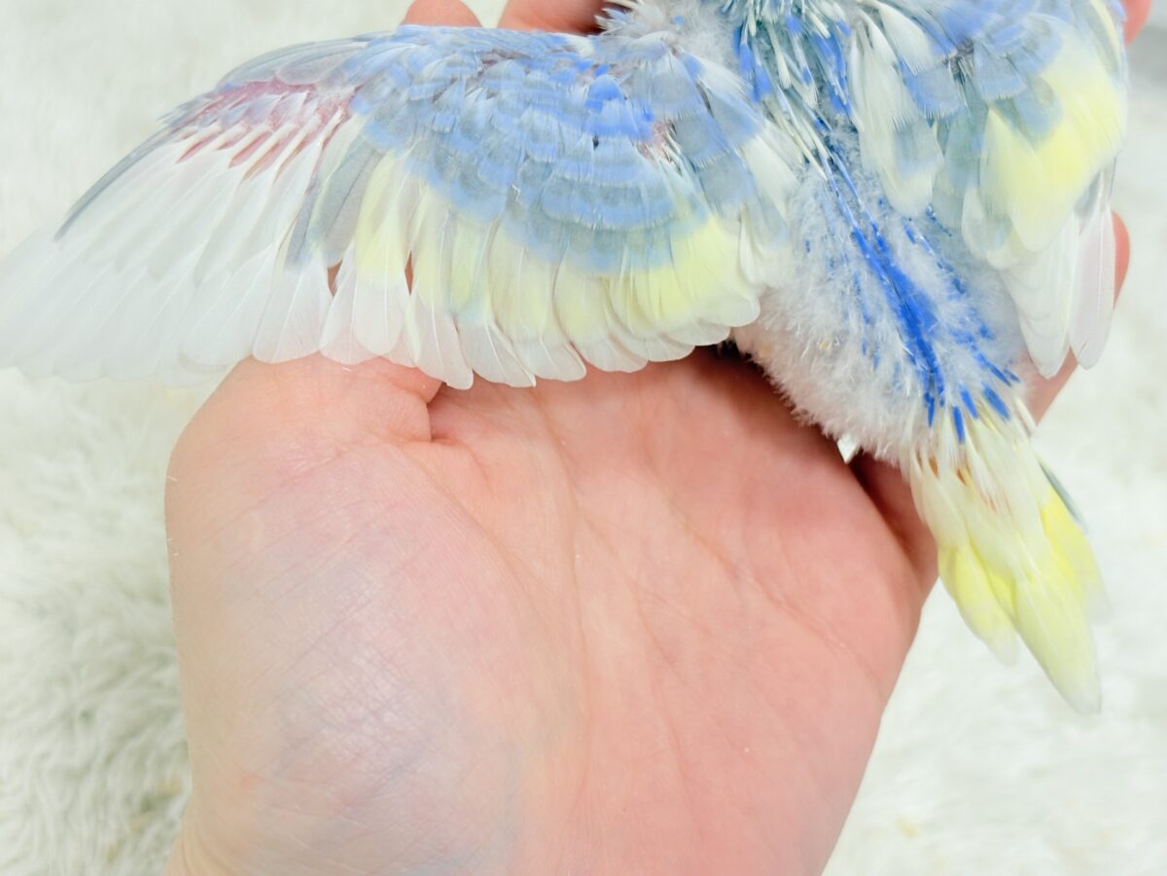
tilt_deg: -55.0
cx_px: 584
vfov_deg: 28.0
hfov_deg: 36.8
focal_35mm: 52
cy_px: 438
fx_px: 1753
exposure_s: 1/50
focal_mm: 5.96
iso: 40
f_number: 1.6
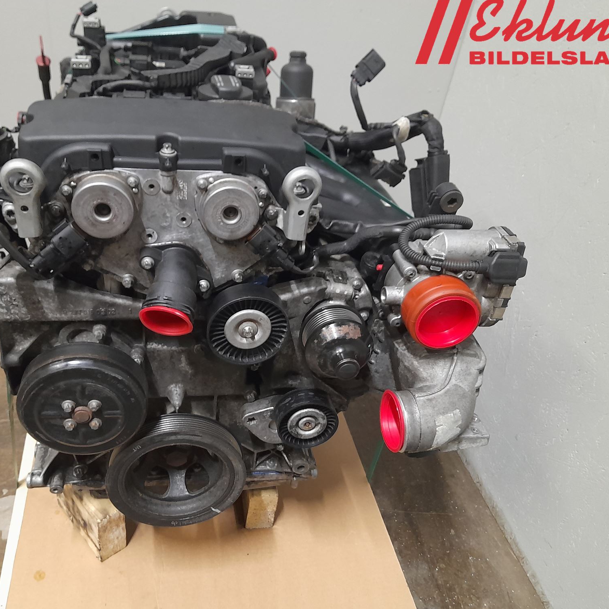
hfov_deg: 53.7
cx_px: 250
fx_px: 597
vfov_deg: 54.0
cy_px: 306
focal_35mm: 30
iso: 320
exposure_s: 1/33
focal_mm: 4.6
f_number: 2
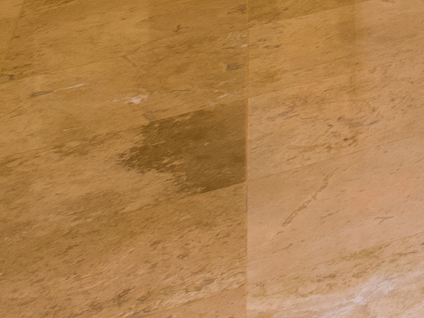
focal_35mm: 124
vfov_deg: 9.3
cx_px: 1537
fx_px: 1519
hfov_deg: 9.1
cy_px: -653
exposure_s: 2.5
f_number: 11
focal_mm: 10
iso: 160
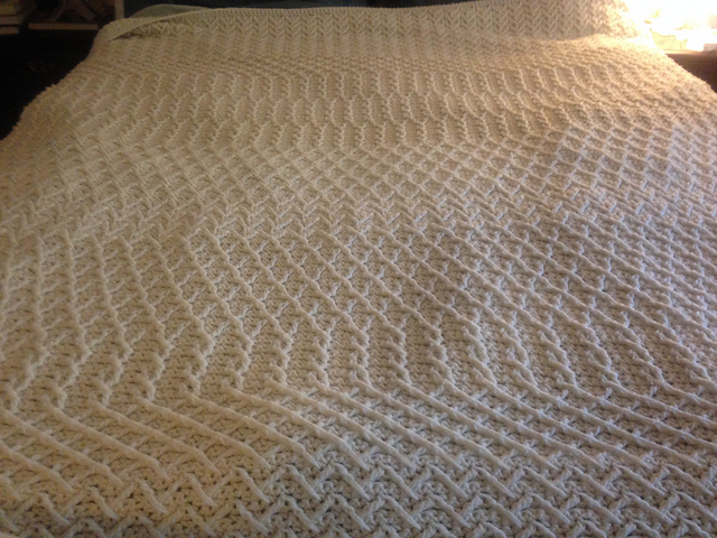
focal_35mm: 33
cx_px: 358
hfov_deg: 55.4
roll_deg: +0.8
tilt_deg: -34.6
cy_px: 269
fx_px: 684
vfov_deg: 42.9
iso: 250
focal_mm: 4.12
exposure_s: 1/20
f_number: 2.4
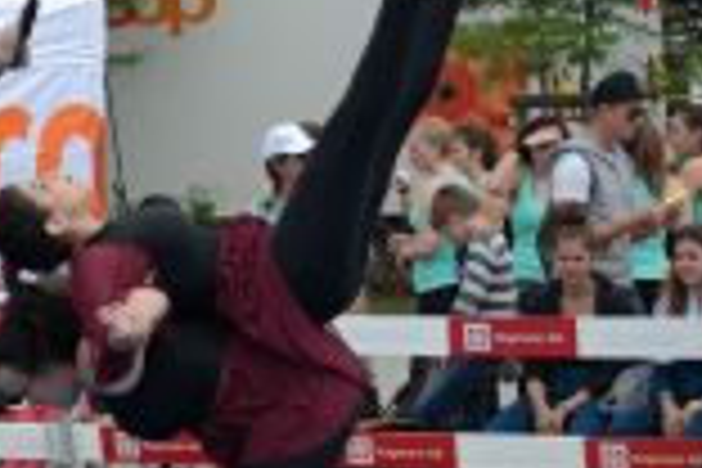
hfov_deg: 8.6
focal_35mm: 230
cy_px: 178
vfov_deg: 6.0
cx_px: -540
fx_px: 4485
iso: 100
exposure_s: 1/250
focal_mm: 37
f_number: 6.3
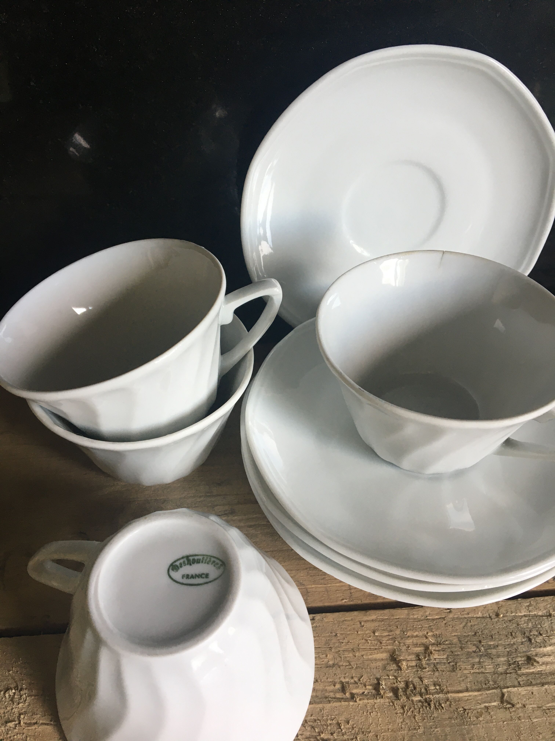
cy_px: 370
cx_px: 278
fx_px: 620
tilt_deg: -42.7
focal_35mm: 29
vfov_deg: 61.7
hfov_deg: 48.2
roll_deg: +0.8
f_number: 2.2
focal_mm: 4.15
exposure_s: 1/33
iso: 80
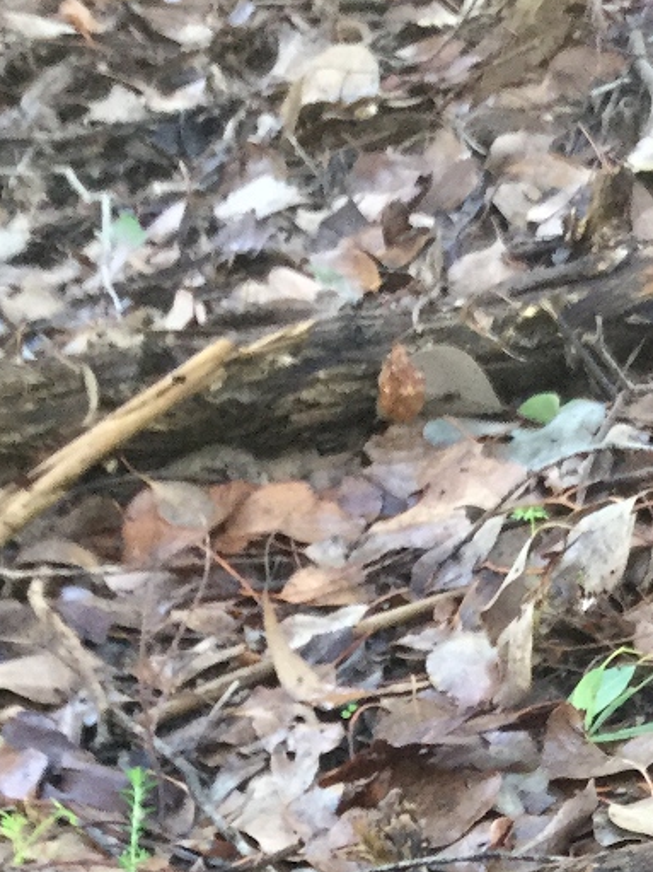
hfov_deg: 14.8
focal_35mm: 99
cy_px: 1357
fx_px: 2491
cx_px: 604
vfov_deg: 17.6
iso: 100
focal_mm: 3.3
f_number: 2.4
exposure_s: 1/33
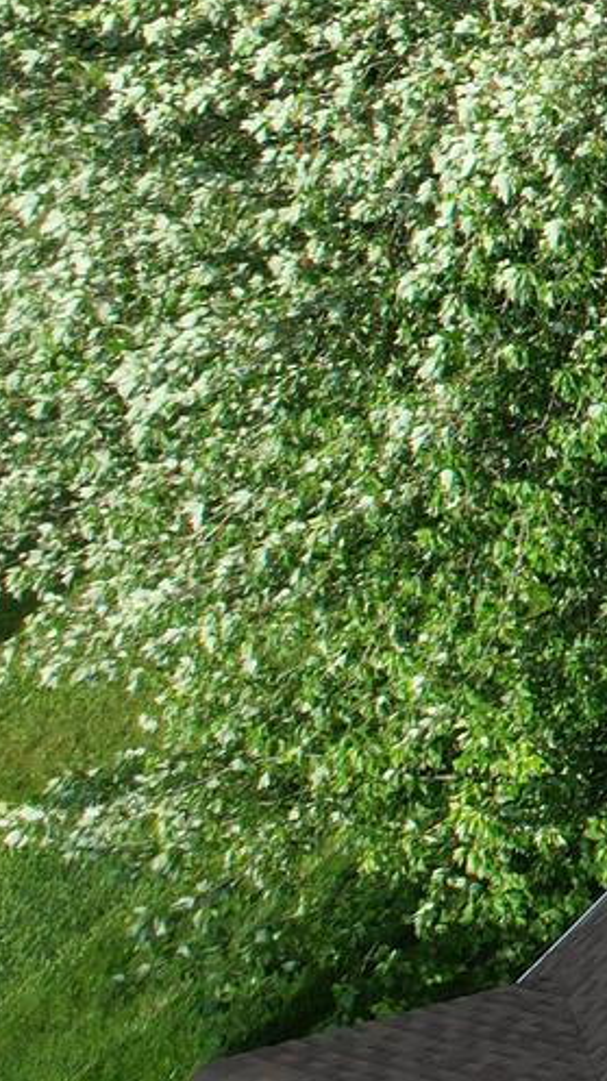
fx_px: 2722
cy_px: 42
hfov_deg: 8.8
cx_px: 2143
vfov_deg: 21.8
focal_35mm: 95
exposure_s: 1/1250
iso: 110
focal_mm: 8.38
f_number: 2.8
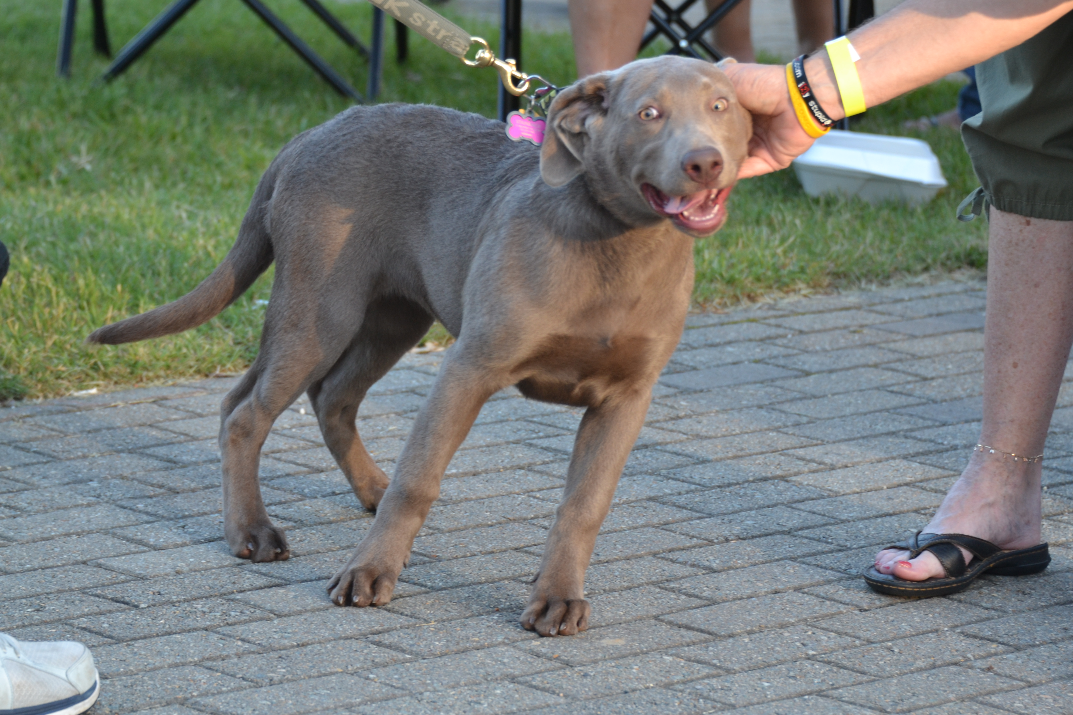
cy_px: 358
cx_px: 536
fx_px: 5186
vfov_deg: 7.9
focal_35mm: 174
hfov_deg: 11.8
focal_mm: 116
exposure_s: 1/125
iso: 400
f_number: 5.6
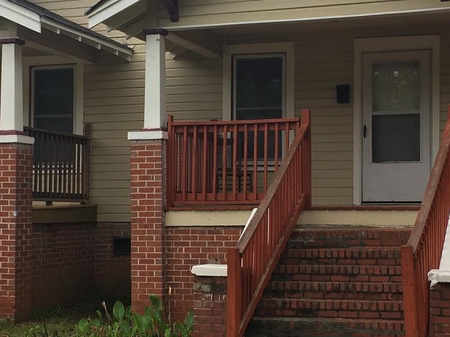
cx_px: 209
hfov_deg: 25.6
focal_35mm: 76
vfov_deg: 19.4
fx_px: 988
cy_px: 181
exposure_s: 1/250
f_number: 2.2
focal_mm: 4.15
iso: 25
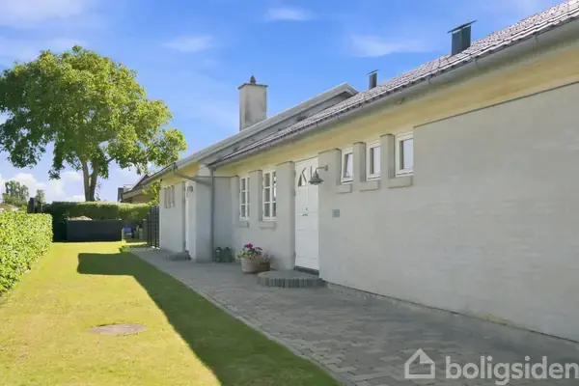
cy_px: 193
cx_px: 290
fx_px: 499
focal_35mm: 31
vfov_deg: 42.3
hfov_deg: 60.3
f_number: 8
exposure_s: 1/160
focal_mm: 20.9
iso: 200
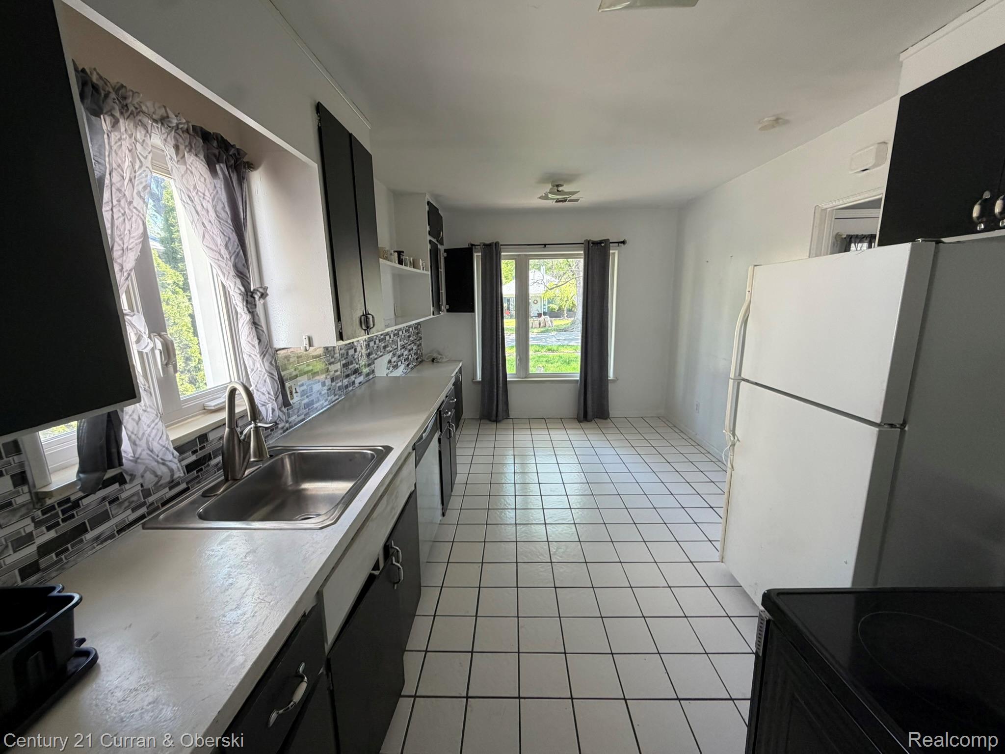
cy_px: 377
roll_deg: +0.9
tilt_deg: -11.8
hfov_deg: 102.1
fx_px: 406
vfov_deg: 85.7
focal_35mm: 14
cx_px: 502
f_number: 2.2
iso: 160
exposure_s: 1/121
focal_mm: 2.22
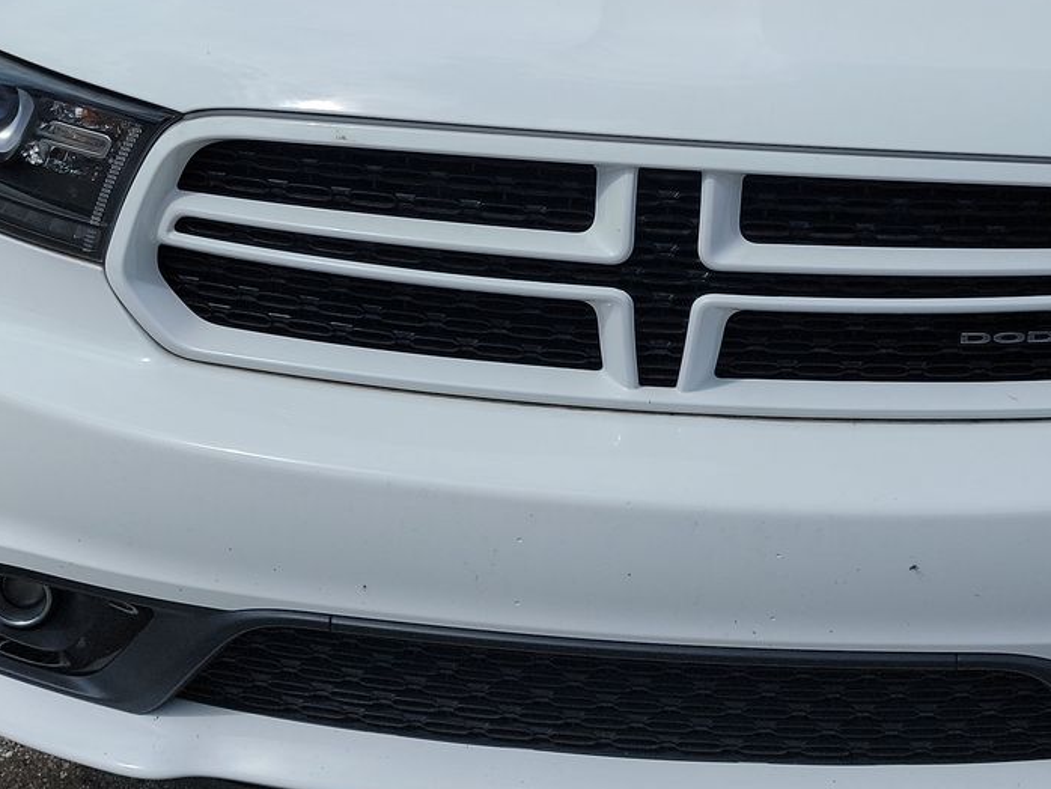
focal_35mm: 55
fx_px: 1670
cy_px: 18
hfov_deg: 34.7
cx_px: 669
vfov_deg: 25.4
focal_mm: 6.7
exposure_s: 1/1994
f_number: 1.8
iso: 50
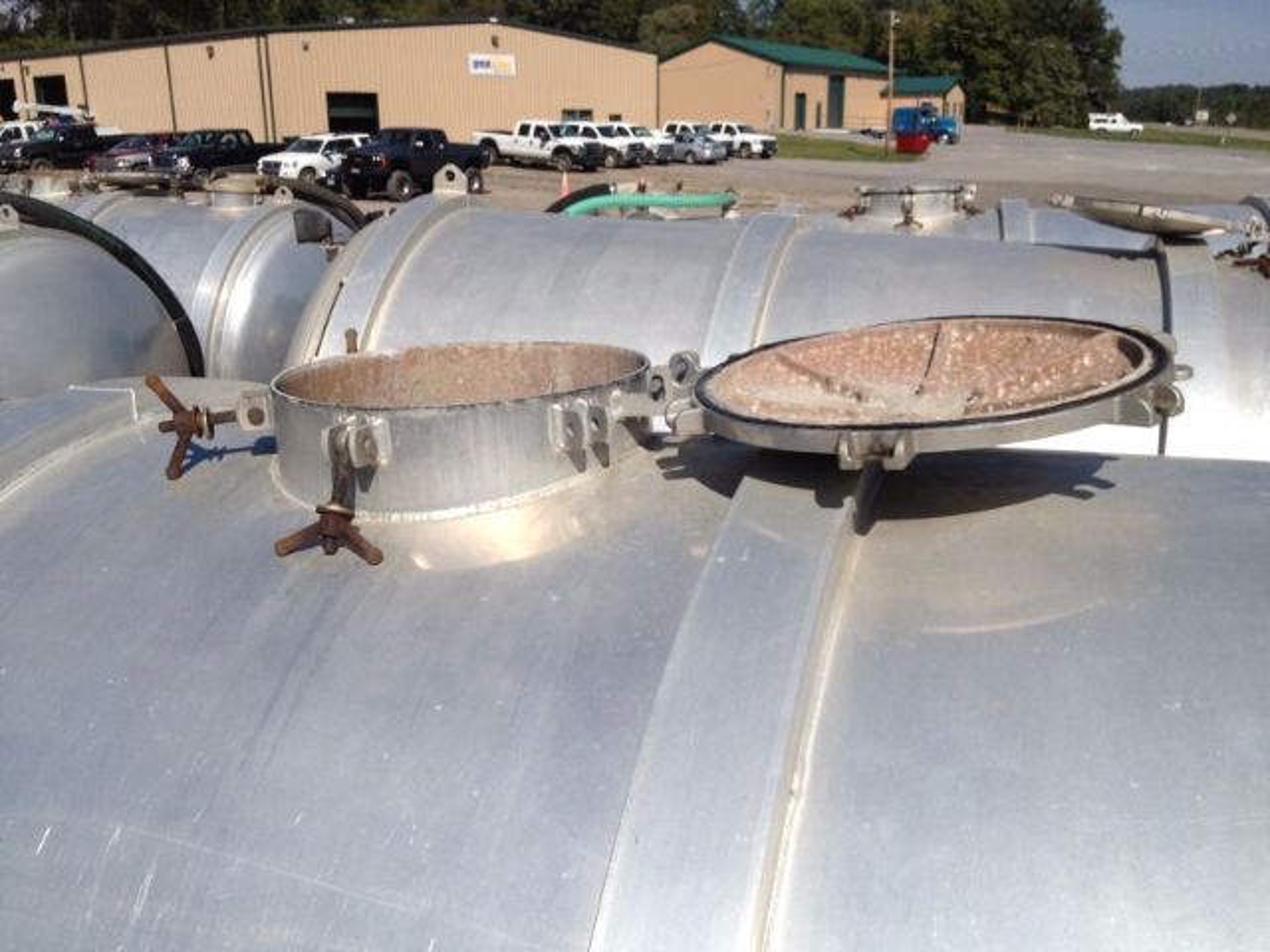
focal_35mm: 35
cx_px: 635
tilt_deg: -16.7
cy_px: 476
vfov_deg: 40.7
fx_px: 1284
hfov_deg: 52.6
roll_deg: +1.5
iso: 50
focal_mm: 4.28
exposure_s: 1/3247
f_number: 2.4
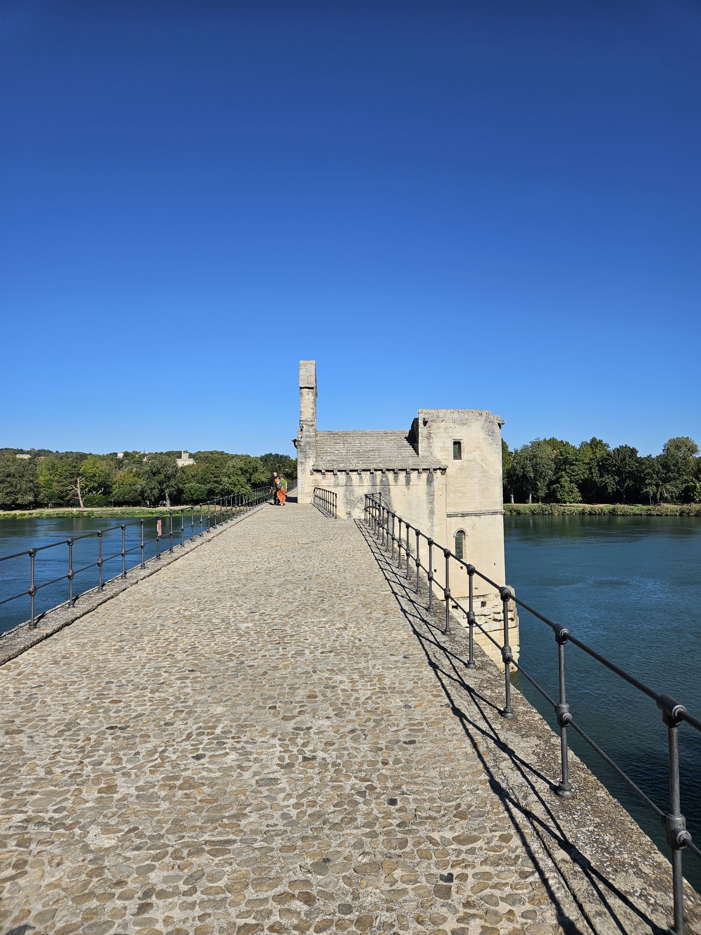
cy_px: 468
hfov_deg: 58.9
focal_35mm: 23
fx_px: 621
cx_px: 350
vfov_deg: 73.9
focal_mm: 5.4
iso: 25
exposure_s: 1/3778
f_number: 1.8
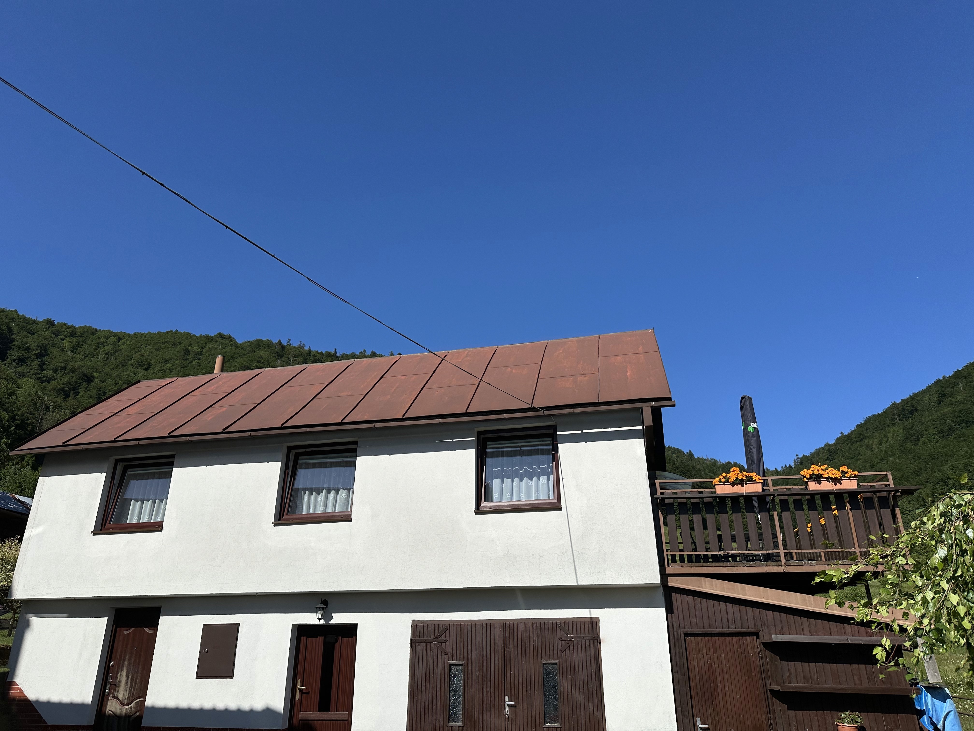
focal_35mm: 24
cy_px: 366
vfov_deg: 56.8
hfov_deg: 71.6
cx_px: 487
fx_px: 675
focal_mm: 6.86
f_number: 1.78
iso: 80
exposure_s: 1/13699
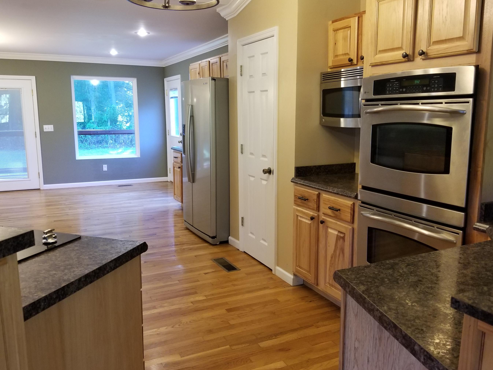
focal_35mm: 29
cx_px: 251
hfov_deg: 61.7
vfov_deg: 48.2
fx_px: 413
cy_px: 183
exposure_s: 1/40
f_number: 1.7
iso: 160
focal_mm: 4.25
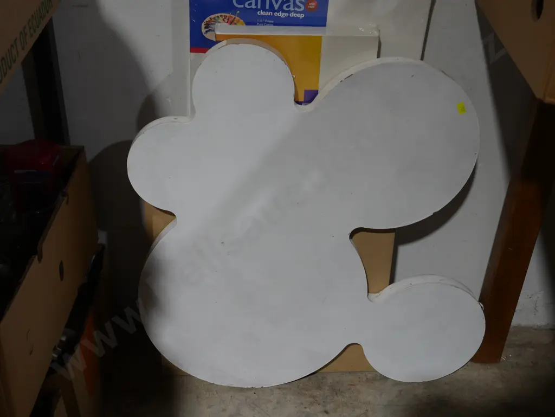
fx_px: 738
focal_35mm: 46
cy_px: 208
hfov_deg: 41.2
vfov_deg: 31.5
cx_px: 278
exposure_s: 1/60
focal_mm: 23
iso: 640
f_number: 6.3
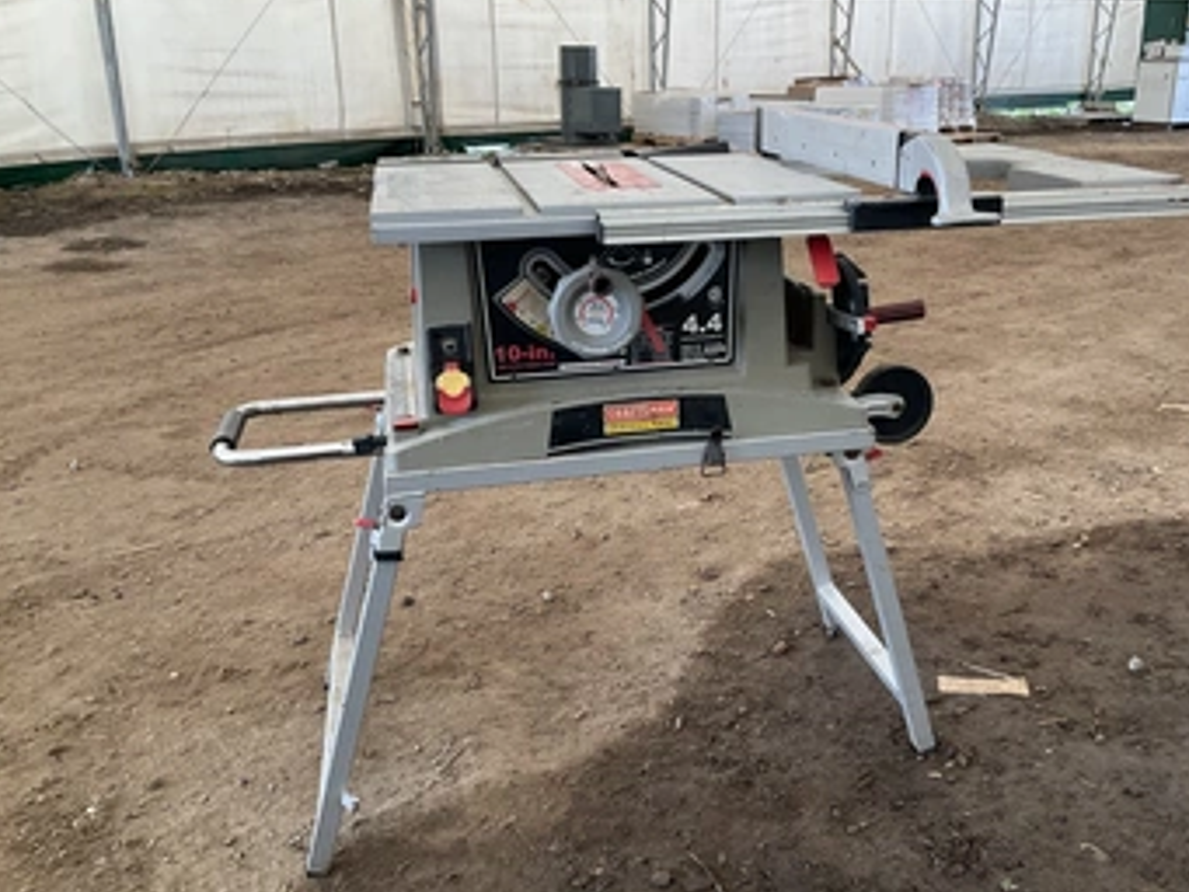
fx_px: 1168
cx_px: 676
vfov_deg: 41.8
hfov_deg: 53.8
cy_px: 415
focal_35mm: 34
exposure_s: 1/122
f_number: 1.8
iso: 50
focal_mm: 3
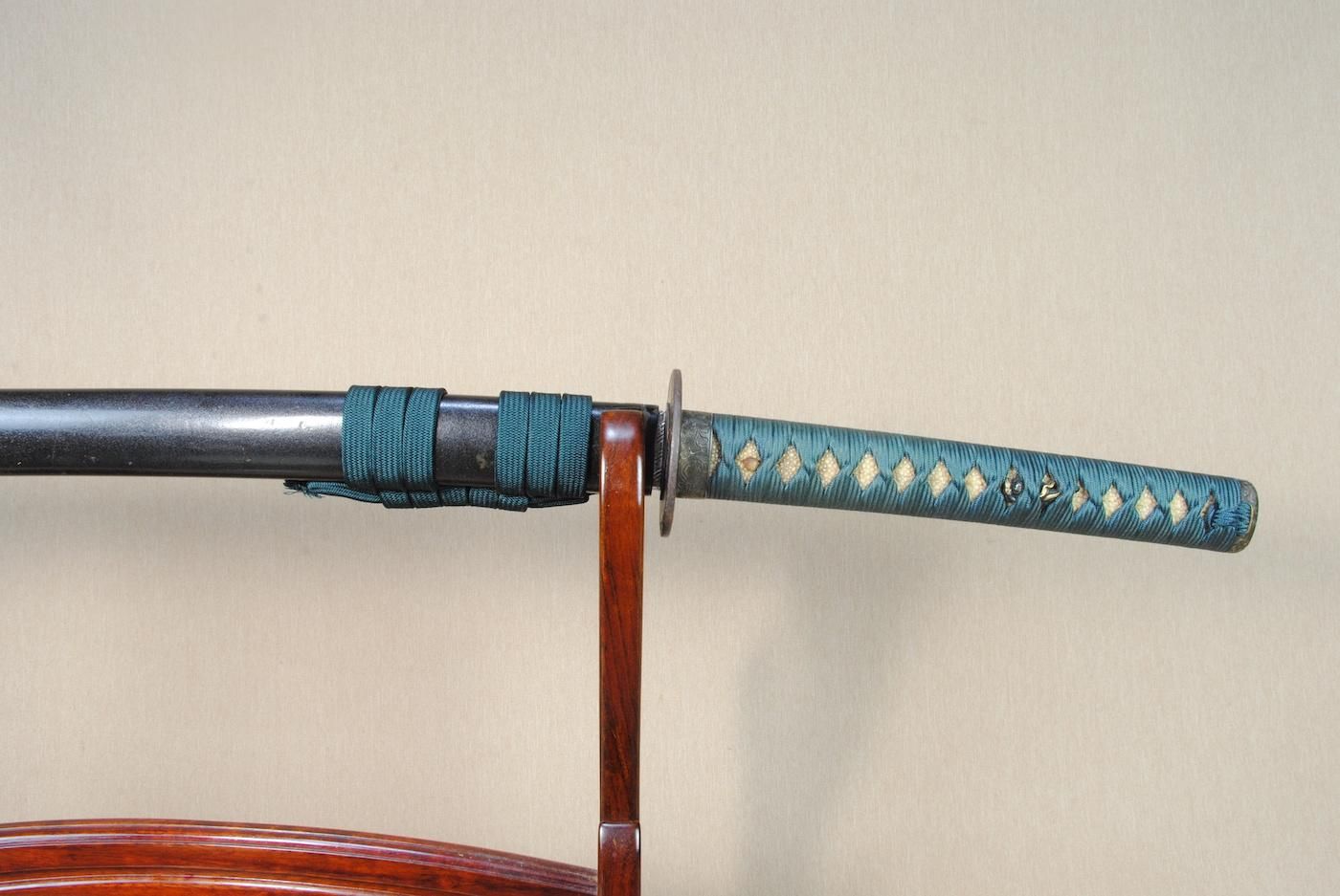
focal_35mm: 30
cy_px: 448
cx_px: 670
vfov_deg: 43.7
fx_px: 1118
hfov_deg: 61.9
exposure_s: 1/2
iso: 400
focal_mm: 20
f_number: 11
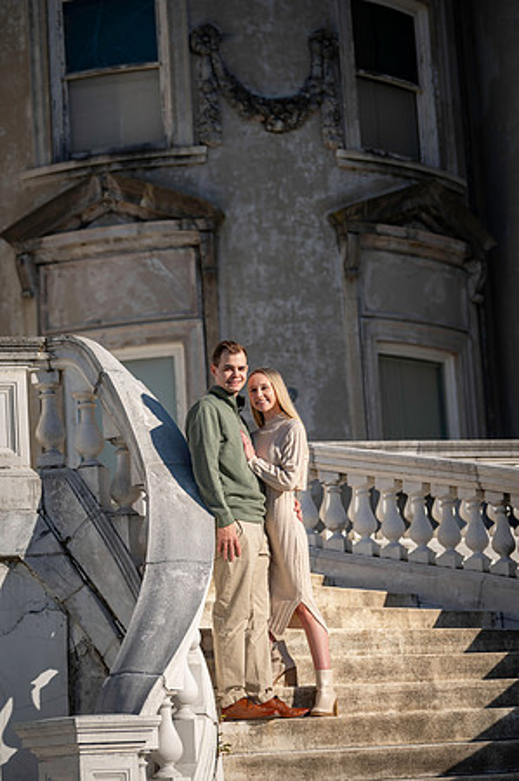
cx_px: 260
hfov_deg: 13.9
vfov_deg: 20.8
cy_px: 390
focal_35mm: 98
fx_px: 2124
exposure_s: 1/3200
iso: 160
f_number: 3.5
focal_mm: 98
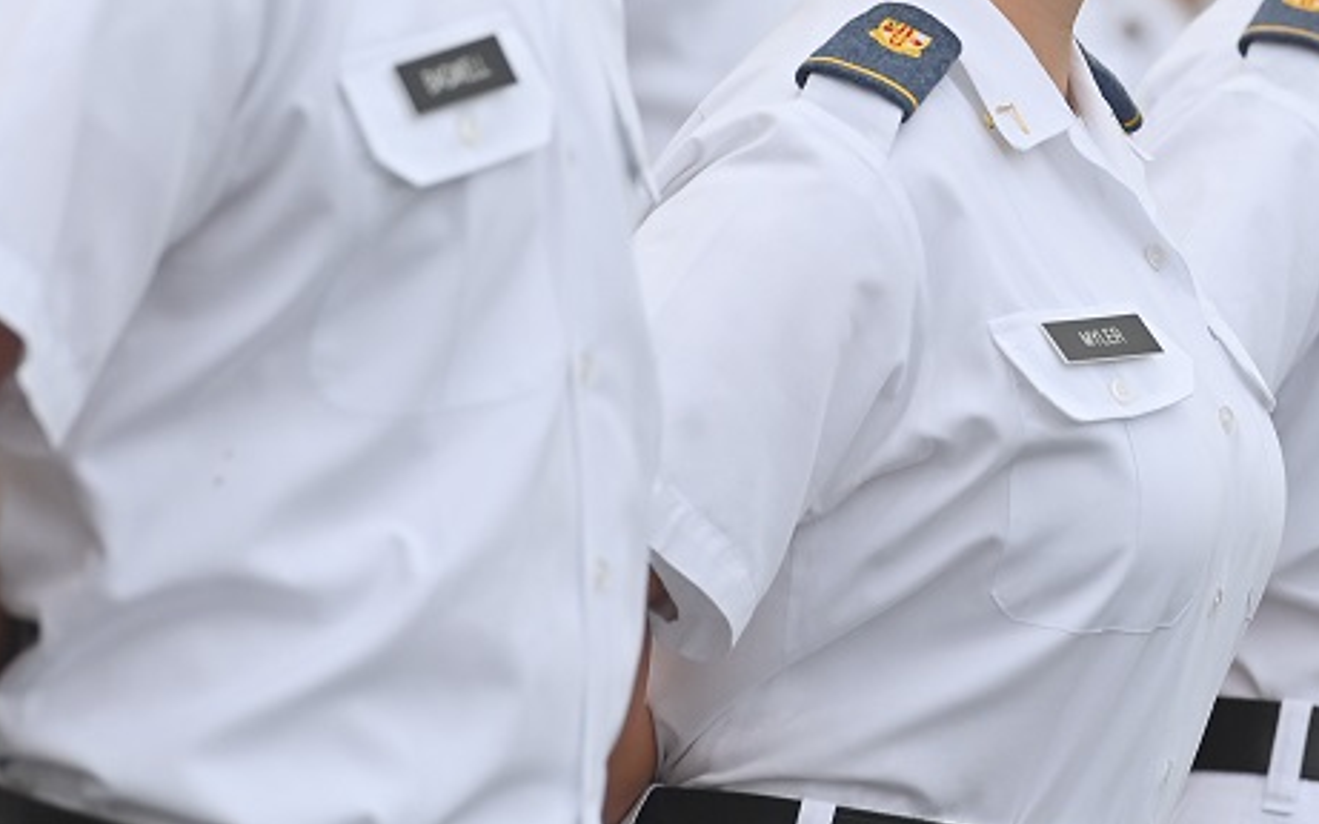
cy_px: -77
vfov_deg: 3.0
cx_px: 1044
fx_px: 15887
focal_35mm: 442
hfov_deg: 4.8
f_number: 5.6
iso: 400
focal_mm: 200
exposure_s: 1/500
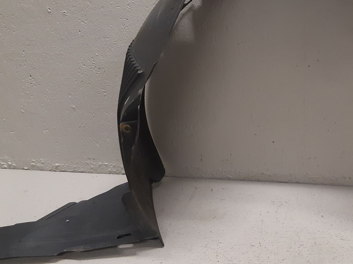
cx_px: 244
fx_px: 479
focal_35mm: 47
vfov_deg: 30.9
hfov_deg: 39.8
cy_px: 116
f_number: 1.7
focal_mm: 3.93
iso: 200
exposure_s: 1/50
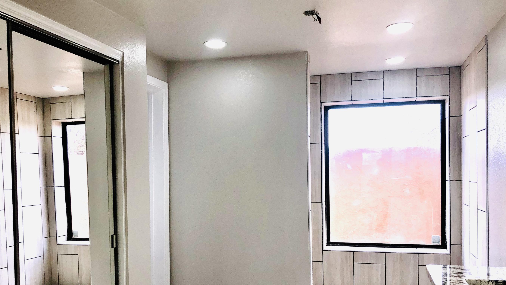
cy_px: 182
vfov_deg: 34.4
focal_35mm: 34
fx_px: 456
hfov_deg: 58.0
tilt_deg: -2.3
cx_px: 247
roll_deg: +0.8
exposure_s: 1/227
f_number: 1.8
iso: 20
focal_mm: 4
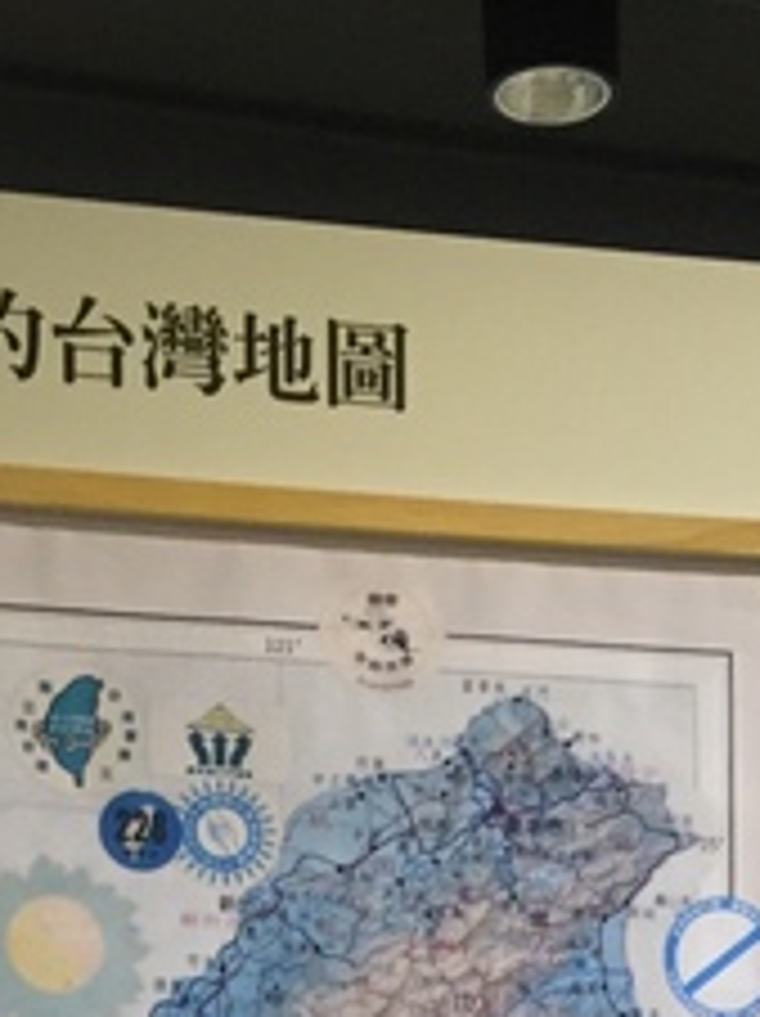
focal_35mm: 90
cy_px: 1498
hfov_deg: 16.4
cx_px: 492
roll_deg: -0.7
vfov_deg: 19.2
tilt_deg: +0.2
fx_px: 2640
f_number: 2.2
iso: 125
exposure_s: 1/30
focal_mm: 4.15
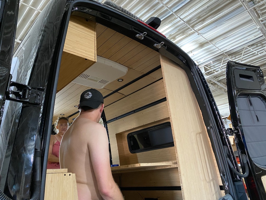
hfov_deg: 67.3
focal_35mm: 26
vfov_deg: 53.1
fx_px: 200
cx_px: 133
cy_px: 100
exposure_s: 1/40
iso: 500
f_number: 1.8
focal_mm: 4.25
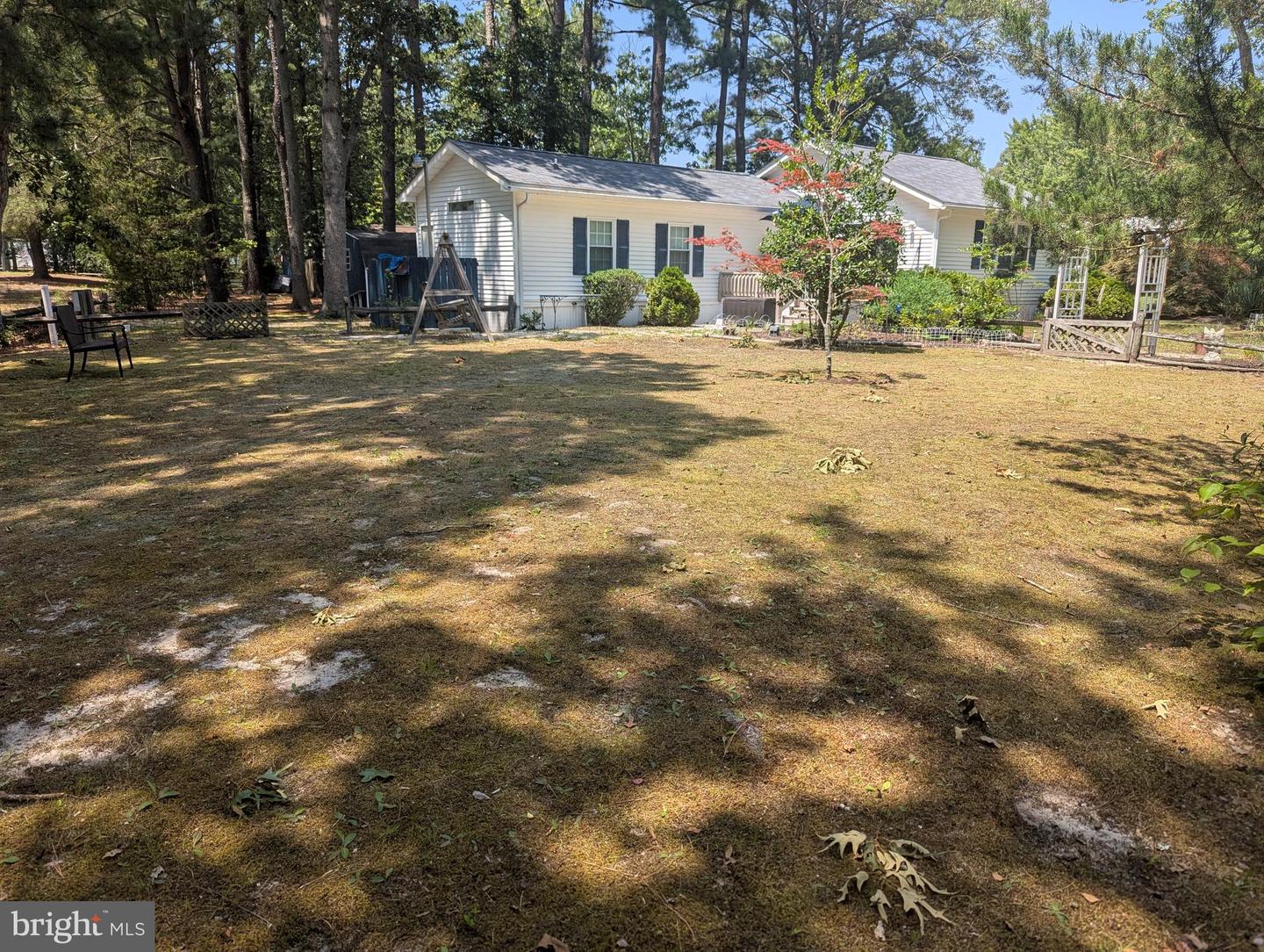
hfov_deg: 71.5
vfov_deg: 56.9
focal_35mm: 24
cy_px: 476
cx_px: 632
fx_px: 878
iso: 40
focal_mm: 6.81
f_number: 1.85
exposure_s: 1/1058
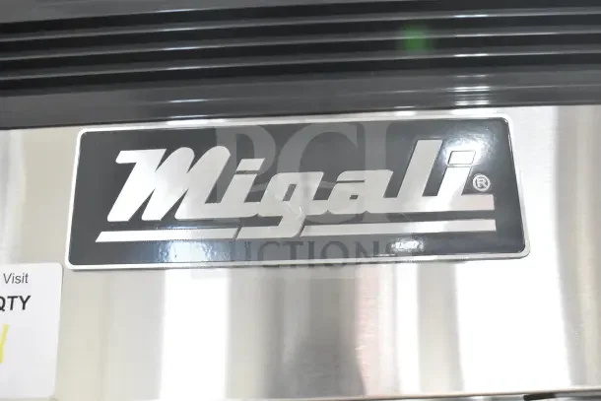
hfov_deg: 53.1
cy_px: 200
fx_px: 601
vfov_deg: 36.9
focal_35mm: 36
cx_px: 300
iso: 6400
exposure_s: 1/125
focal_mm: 24
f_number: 5.6
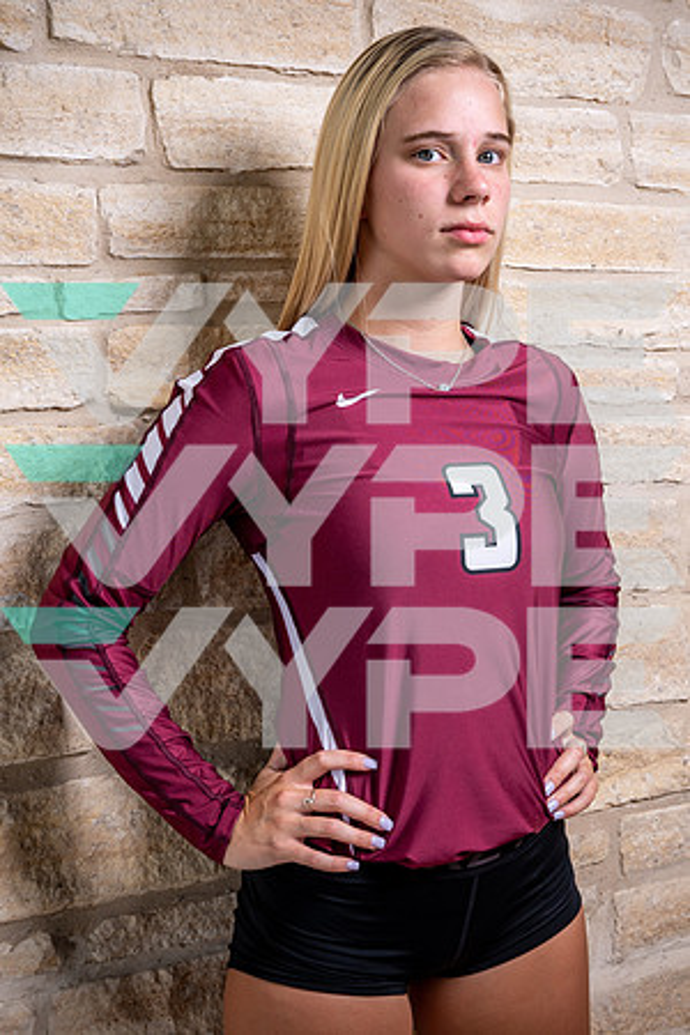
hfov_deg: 27.2
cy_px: 518
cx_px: 382
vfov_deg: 40.0
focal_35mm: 50
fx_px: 1423
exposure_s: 1/125
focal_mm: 33
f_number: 9
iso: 100
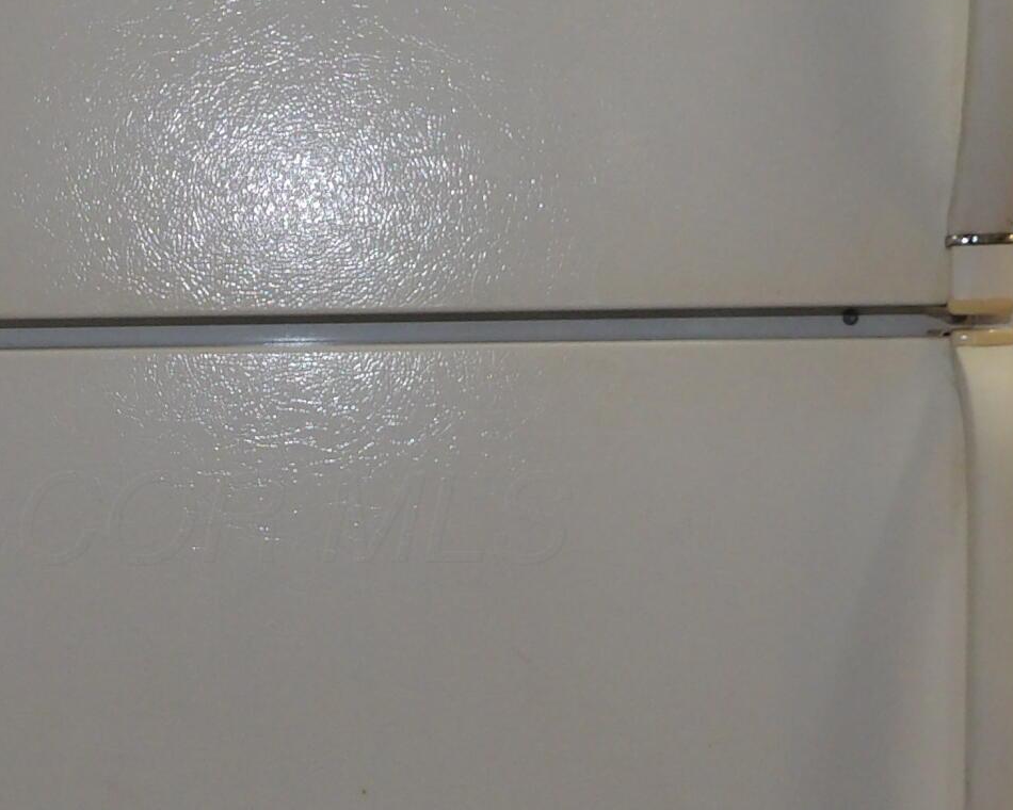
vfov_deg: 20.7
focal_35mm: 74
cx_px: 251
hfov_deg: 25.4
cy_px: 517
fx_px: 2219
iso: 200
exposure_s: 1/33
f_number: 3.2
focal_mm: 4.3
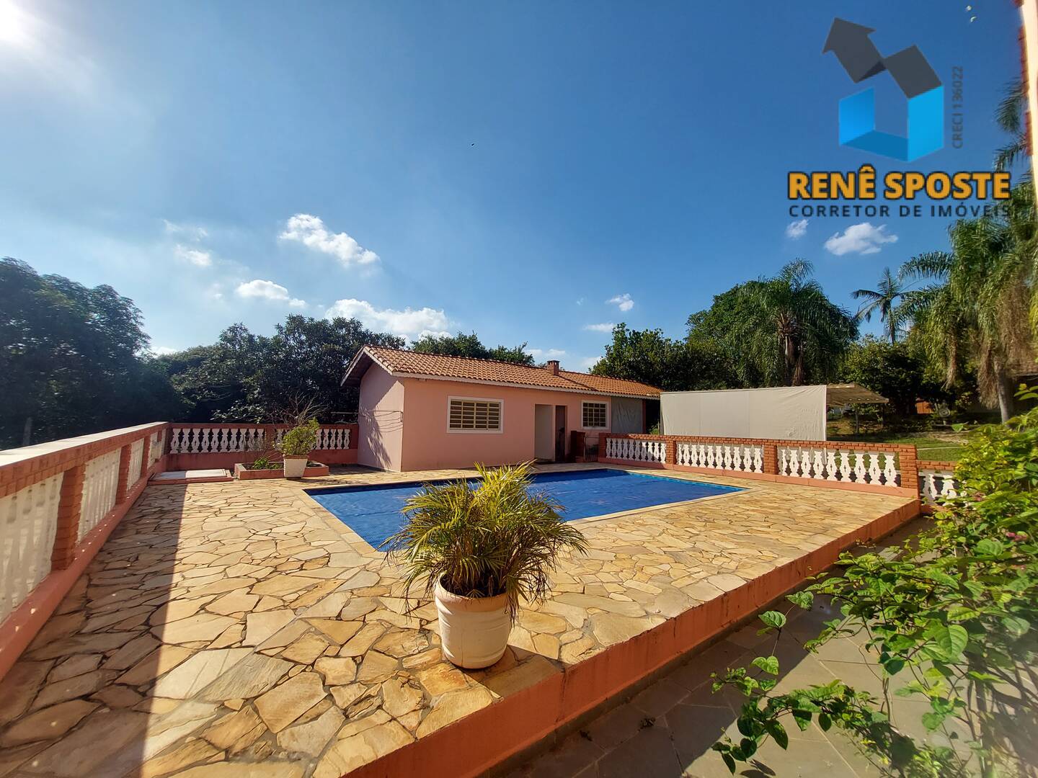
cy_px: 389
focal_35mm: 13
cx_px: 519
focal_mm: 1.74
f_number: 2.2
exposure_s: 1/1504
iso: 40
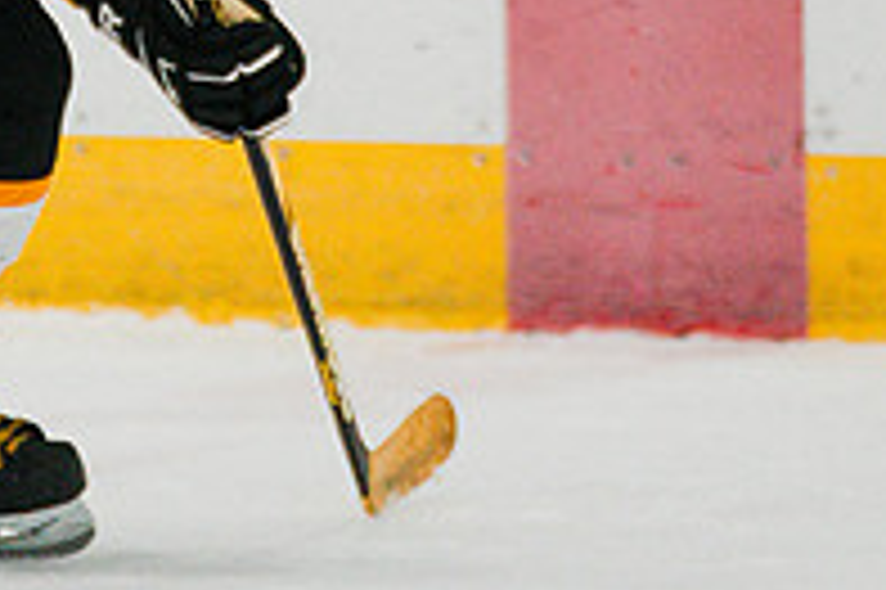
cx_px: 22
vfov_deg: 1.0
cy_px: -315
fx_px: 32754
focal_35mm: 1332
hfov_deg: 1.5
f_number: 3.2
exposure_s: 1/1600
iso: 3200
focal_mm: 300
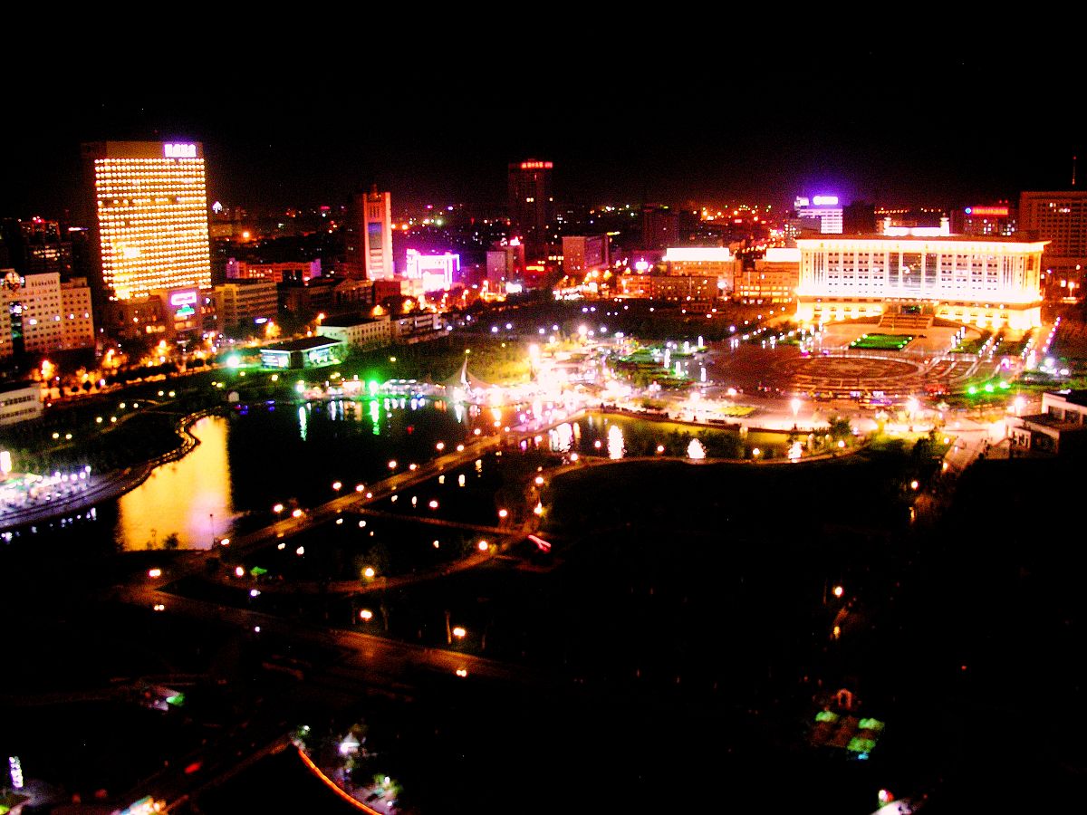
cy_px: 408
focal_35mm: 35
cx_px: 544
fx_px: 1099
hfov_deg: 52.6
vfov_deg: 40.7
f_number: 2.8
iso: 200
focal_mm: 8.9
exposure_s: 1/1.1
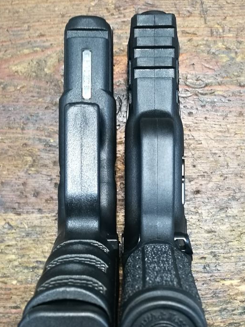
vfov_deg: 39.4
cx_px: 127
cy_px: 243
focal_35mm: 47
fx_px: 443
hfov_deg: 30.9
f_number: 2.2
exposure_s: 1/33.3
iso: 320
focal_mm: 4.5
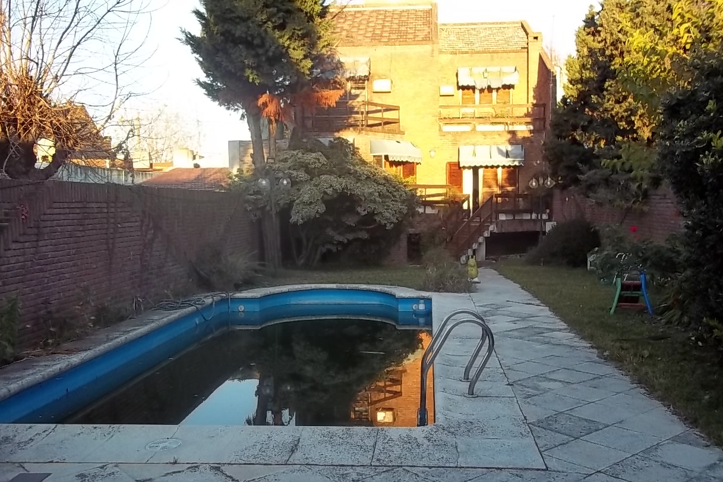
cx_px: 377
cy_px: 250
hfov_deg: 54.4
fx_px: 703
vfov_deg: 37.8
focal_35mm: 35
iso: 80
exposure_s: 1/160
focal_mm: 5.7
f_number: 2.9
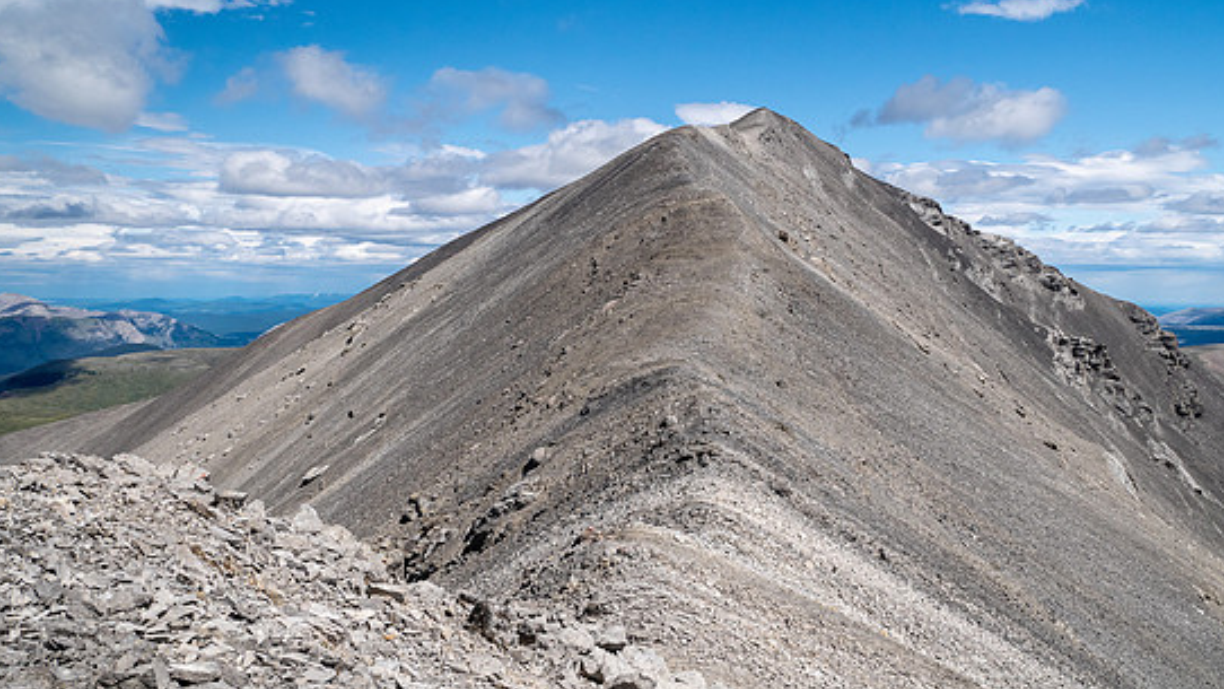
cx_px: 644
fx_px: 909
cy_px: 426
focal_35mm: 28
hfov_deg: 67.9
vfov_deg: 41.2
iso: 200
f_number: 8
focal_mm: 12
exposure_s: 1/400
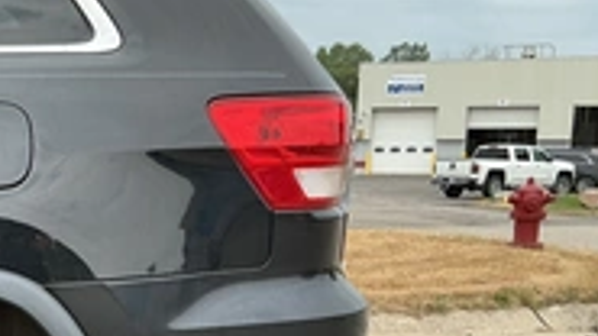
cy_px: 397
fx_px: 1046
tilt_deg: -11.8
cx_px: 74
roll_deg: -0.5
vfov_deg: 17.4
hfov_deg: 30.6
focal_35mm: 66
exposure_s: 1/122
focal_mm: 3
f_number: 1.8
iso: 50
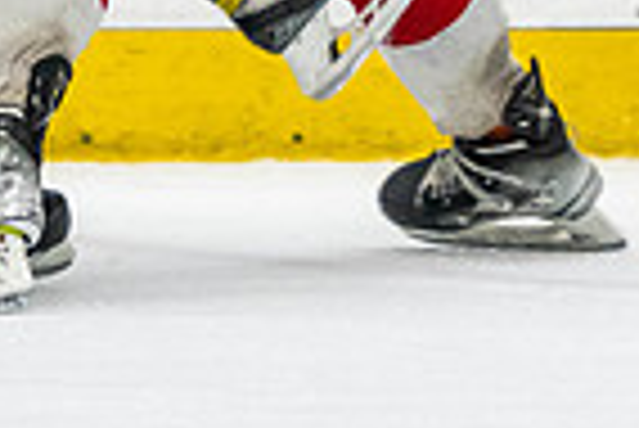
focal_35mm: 1433
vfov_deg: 1.0
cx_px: 511
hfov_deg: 1.4
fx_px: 25461
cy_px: -302
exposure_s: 1/640
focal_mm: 180
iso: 2200
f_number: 2.8
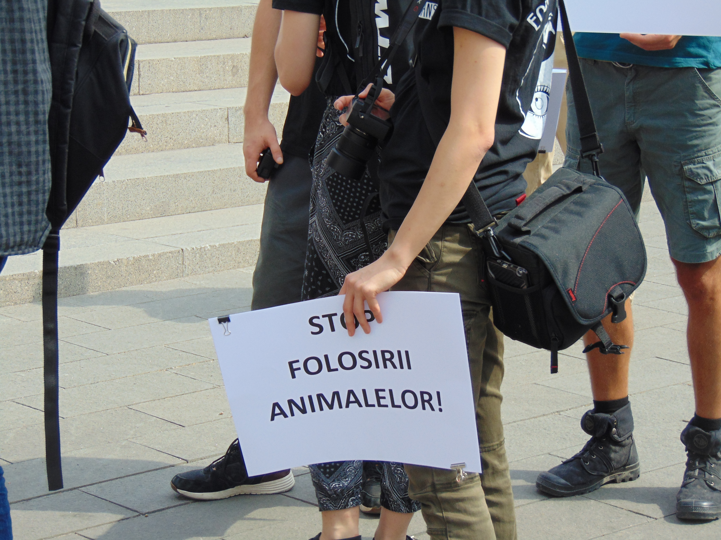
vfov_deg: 13.7
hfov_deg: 18.2
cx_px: 360
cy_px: 270
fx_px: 2249
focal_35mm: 108
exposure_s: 1/400
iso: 80
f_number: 3.9
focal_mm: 19.4
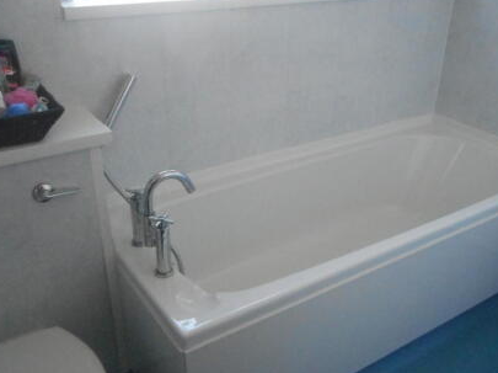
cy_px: 203
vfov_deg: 39.6
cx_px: 283
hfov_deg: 51.2
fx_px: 517
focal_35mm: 36
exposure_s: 1/100
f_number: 3.7
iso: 800
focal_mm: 4.5
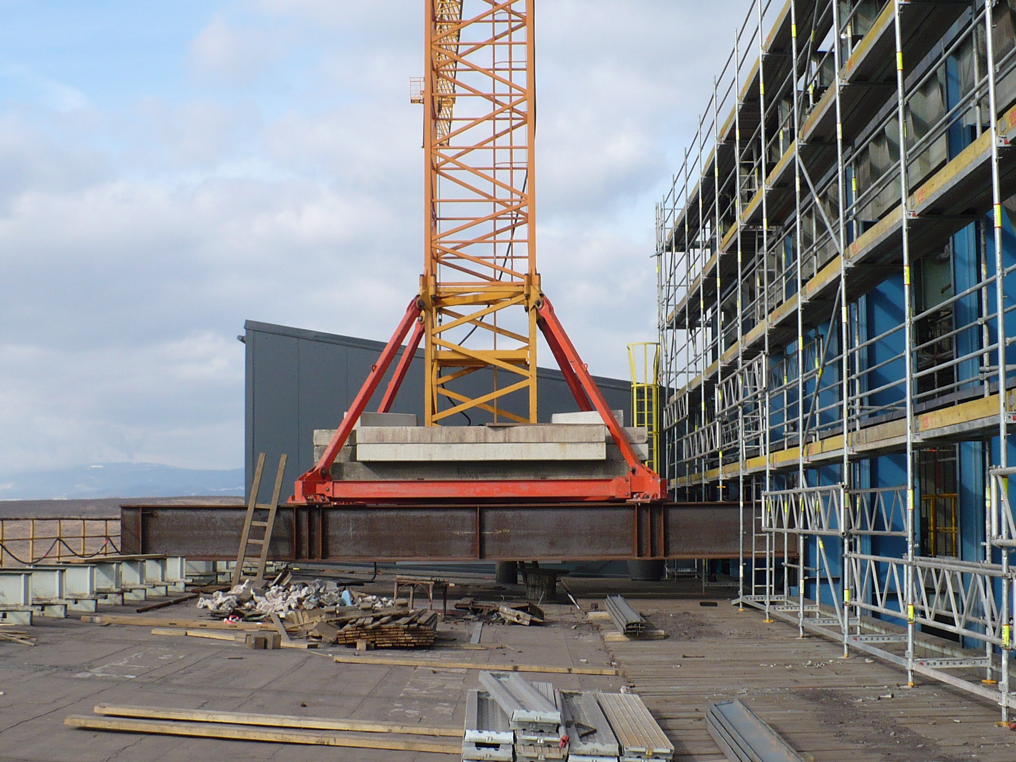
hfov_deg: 34.9
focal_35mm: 55
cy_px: 381
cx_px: 508
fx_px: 1614
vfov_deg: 26.6
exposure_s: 1/160
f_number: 8
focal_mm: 6.1
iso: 100
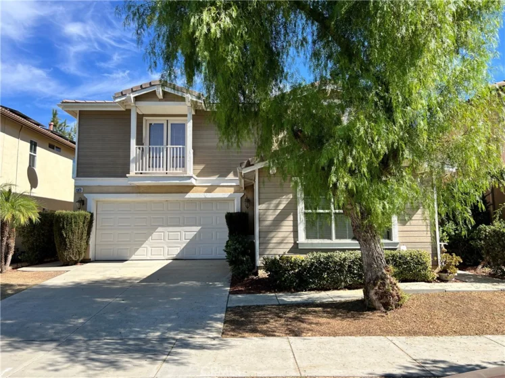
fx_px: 379
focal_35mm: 26
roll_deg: +1.2
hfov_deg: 67.3
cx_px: 252
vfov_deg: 53.1
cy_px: 189
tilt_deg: +5.5
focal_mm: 5.7
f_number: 1.5
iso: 50
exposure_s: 1/2353
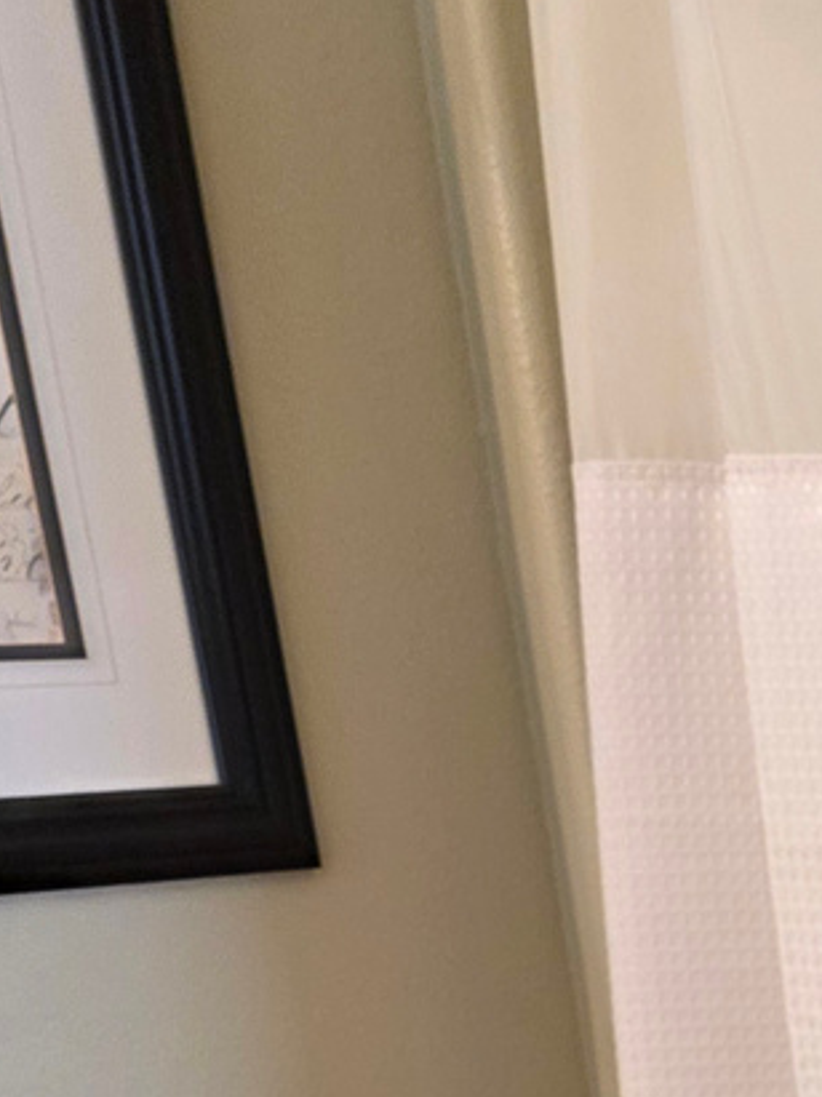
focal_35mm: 86
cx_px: 1476
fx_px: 2724
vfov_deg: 20.4
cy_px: 1511
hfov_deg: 14.9
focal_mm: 6.3
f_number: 1.7
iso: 250
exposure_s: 1/120
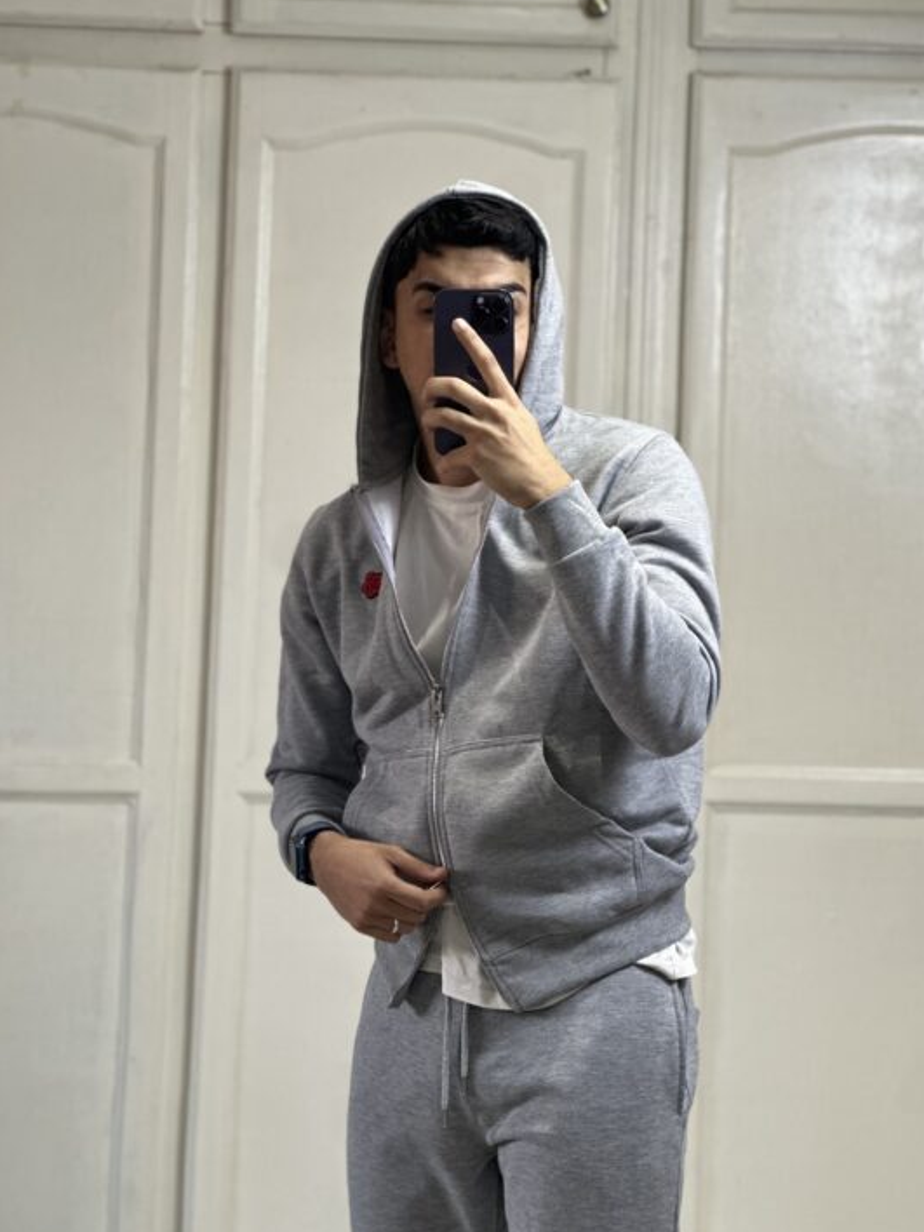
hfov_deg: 17.0
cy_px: 613
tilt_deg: -11.2
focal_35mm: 87
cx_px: 449
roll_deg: -1.4
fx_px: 3096
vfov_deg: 22.5
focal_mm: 9
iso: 160
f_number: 2.8
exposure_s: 1/33
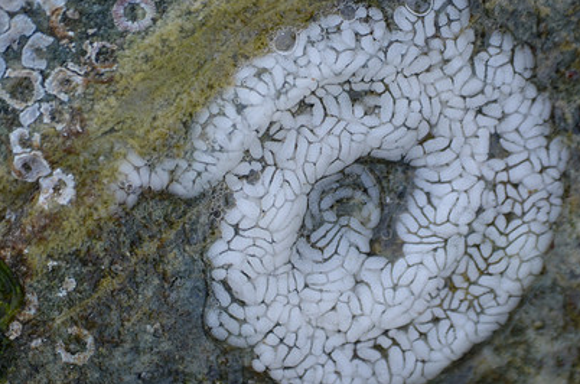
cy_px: 159
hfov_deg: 3.2
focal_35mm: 649
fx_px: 10431
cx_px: 346
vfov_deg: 2.1
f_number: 5.6
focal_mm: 300
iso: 500
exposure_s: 1/1000
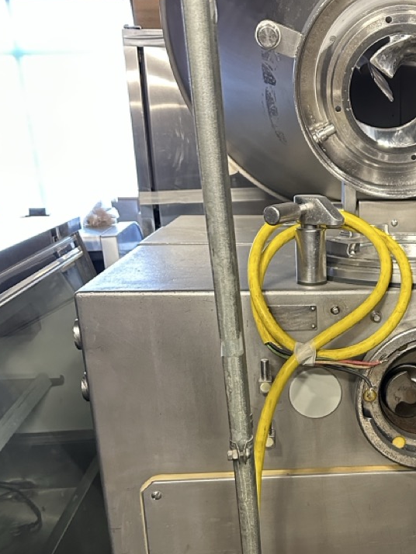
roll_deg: +2.2
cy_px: 400
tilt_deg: -21.3
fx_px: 689
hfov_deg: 32.2
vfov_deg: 42.8
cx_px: 363
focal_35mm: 43
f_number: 1.78
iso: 640
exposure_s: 1/60
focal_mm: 6.86
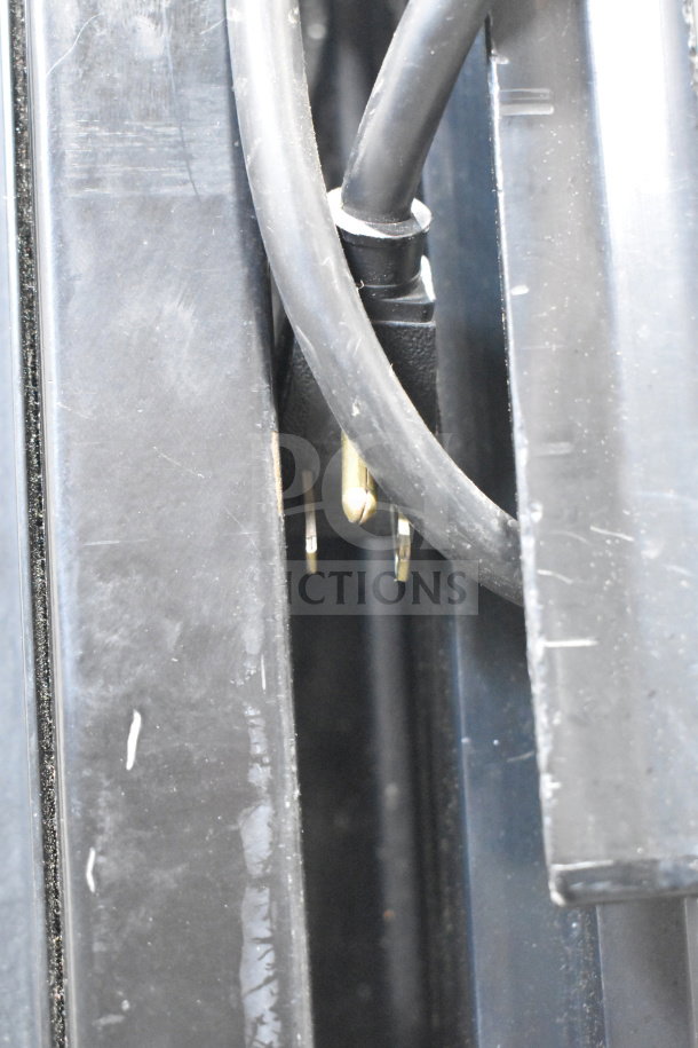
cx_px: 349
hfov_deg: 25.1
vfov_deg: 36.9
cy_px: 524
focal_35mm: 54
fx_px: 1570
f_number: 4.8
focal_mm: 36
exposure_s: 1/60
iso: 12800
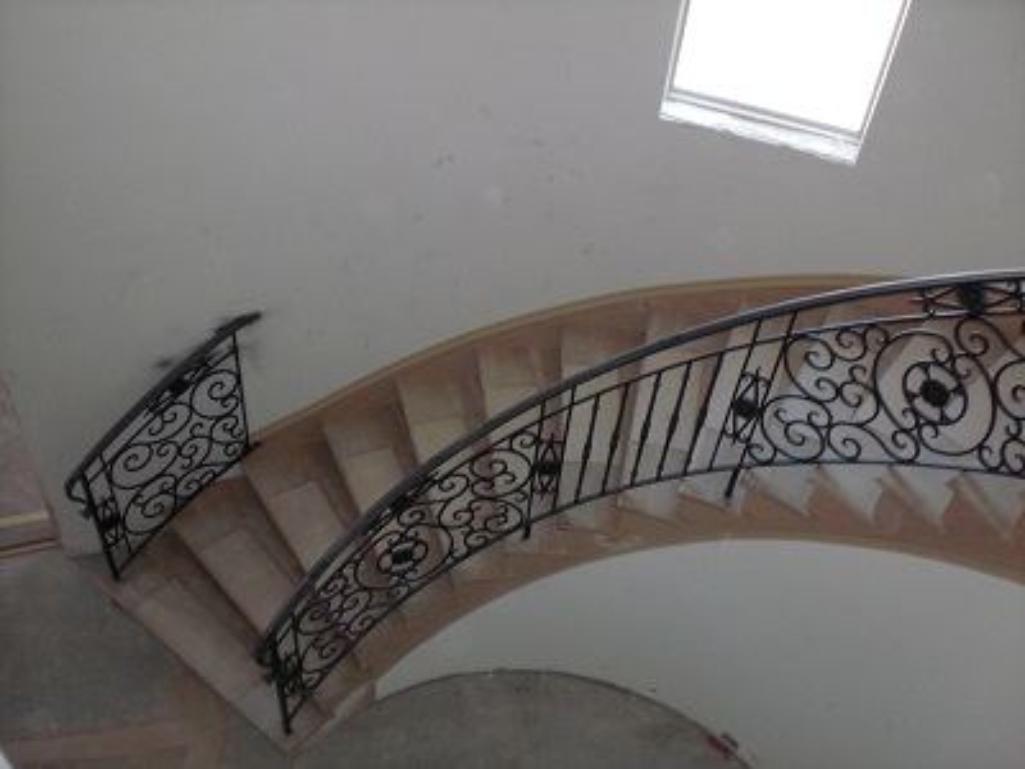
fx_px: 1125
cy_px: 384
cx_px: 512
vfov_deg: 37.7
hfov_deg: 49.0
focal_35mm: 38
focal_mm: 6.3
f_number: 3.1
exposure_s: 1/60
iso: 200
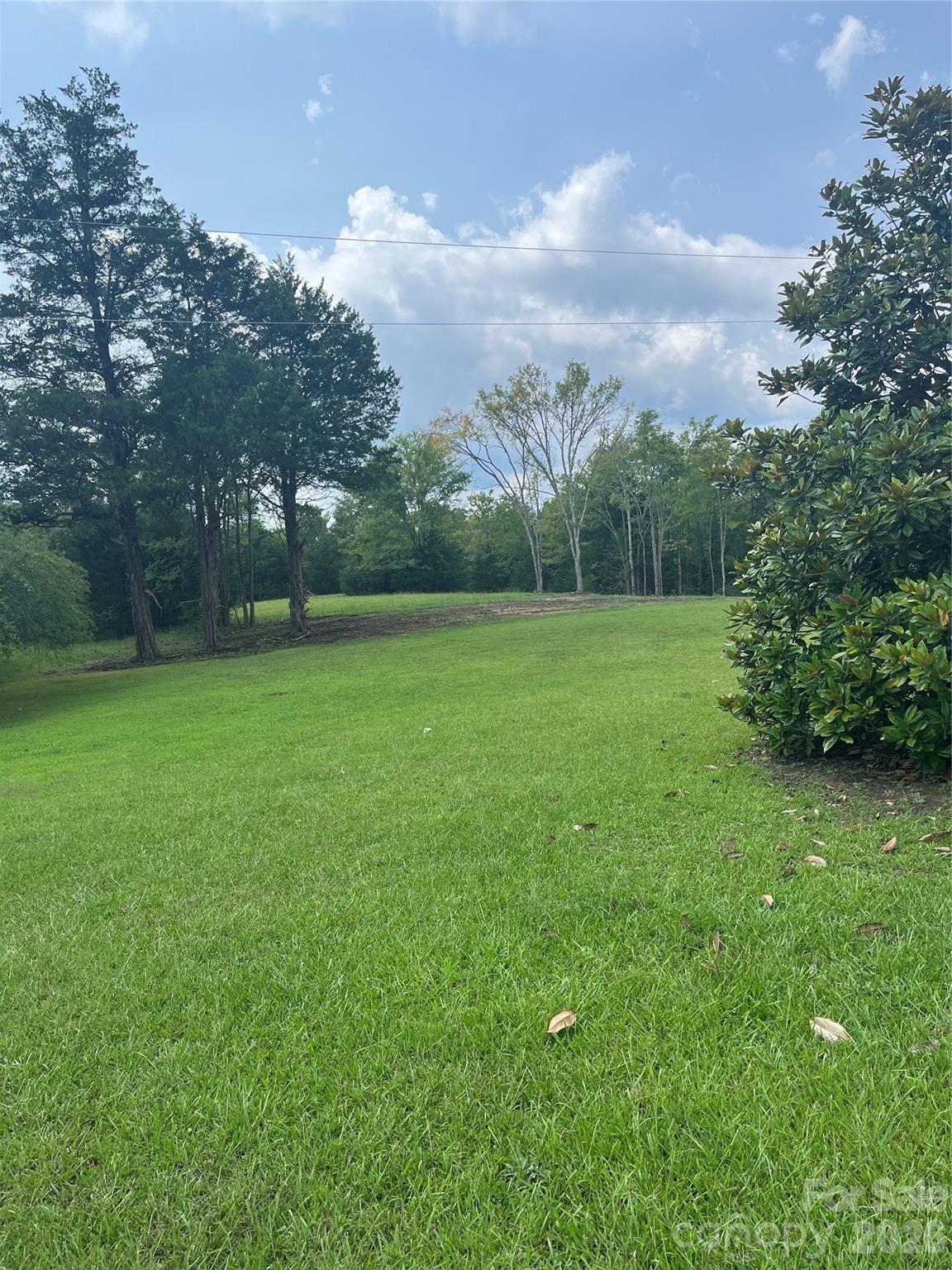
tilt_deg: -3.7
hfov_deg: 53.1
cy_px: 635
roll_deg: +5.1
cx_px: 476
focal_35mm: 26
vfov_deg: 67.3
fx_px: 953
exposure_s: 1/3413
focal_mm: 5.1
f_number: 1.6
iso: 50
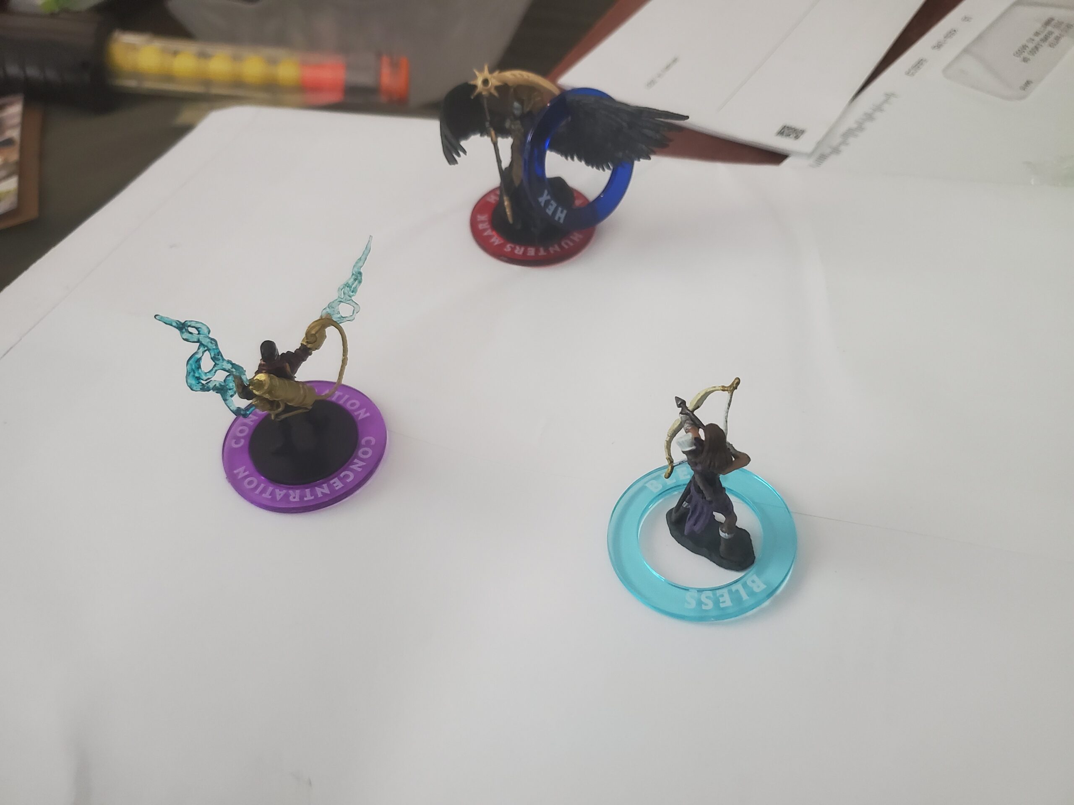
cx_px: 537
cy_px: 402
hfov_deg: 67.3
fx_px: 807
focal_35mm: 26
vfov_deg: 53.1
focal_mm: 4.3
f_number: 1.5
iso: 320
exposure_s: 1/40
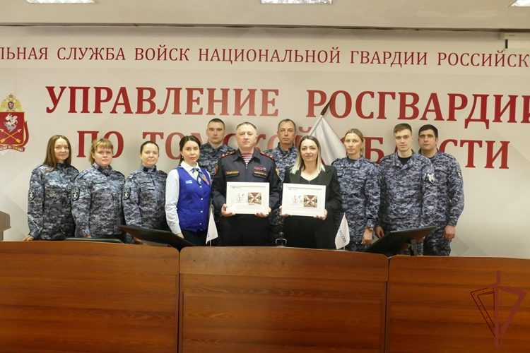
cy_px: 176
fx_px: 530
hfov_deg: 53.1
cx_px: 265
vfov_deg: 36.9
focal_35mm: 36
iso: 1600
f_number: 3.1
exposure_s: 1/80
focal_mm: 13.16
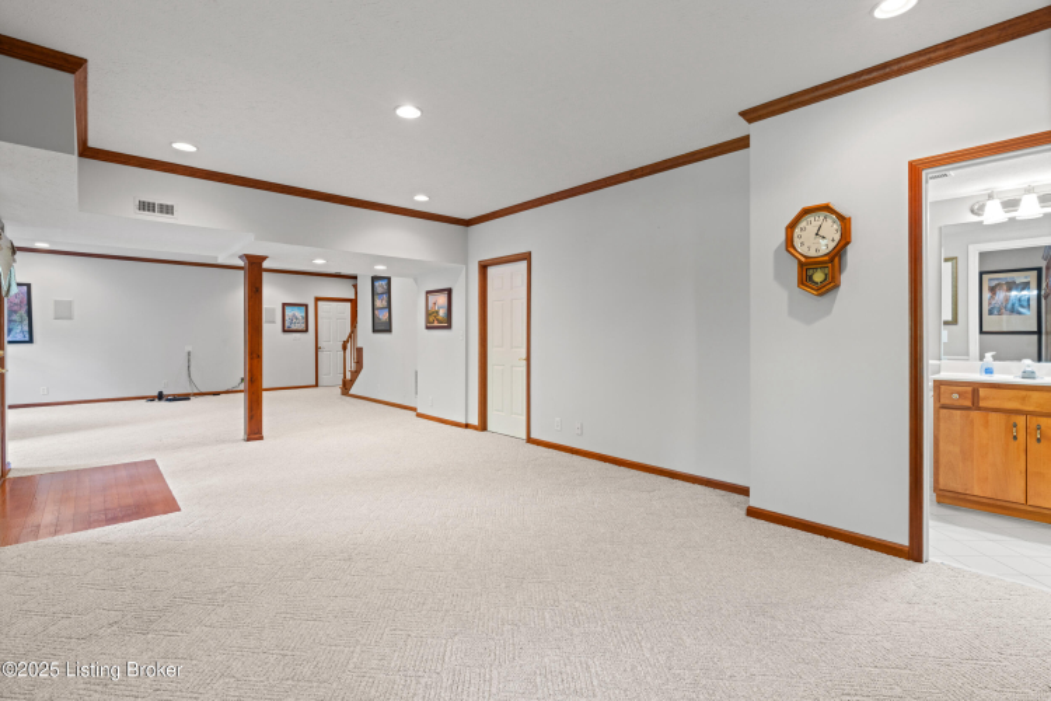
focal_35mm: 16
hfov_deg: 96.7
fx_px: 467
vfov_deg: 73.7
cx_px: 526
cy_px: 350
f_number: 11
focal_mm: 16
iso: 400
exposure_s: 2
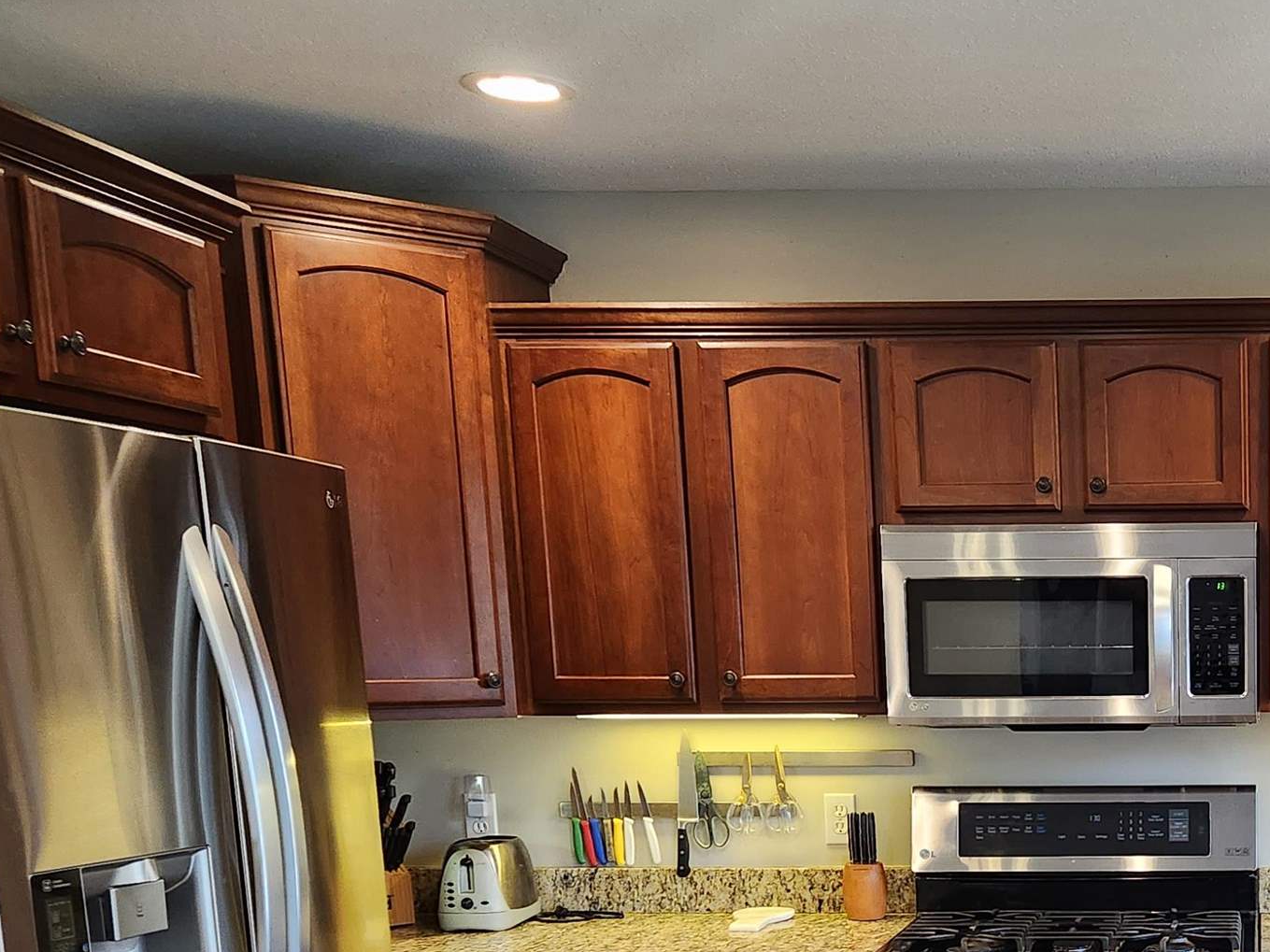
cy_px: 983
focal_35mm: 52
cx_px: 1204
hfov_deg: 34.2
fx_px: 1908
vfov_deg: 26.3
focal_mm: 5.4
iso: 320
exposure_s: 1/120
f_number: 1.8
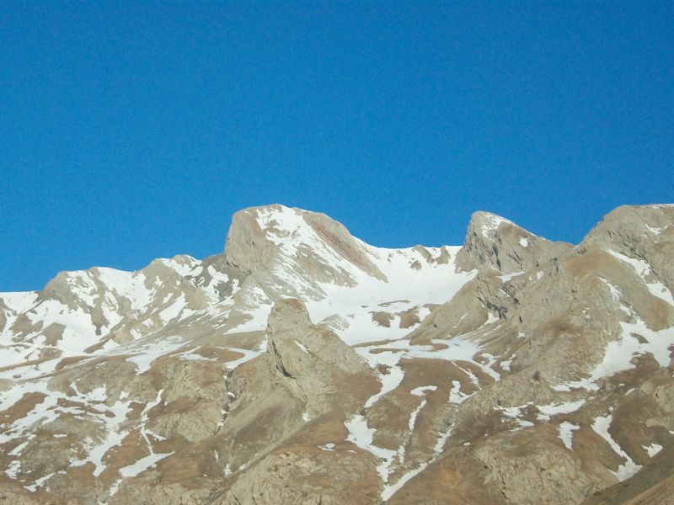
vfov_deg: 18.0
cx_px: 337
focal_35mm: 82
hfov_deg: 23.8
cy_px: 252
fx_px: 1597
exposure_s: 1/500
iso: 80
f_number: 4.6
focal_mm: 13.7
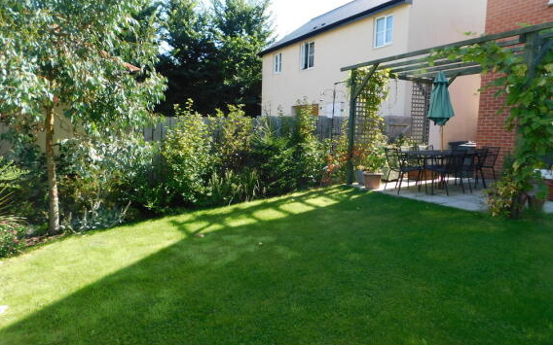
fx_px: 377
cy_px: 174
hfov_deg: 72.5
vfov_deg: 49.3
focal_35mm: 25
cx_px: 281
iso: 125
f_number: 3
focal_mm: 4
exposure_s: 1/400
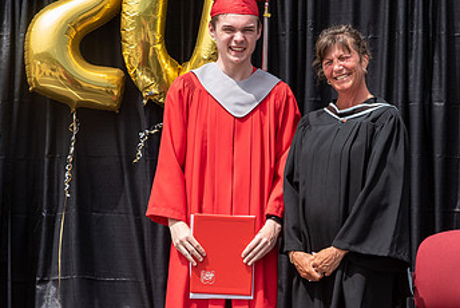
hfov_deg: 19.9
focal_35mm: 102
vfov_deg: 13.4
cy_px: 210
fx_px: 1304
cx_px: 320
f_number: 5.6
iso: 500
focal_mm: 56
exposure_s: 1/1000
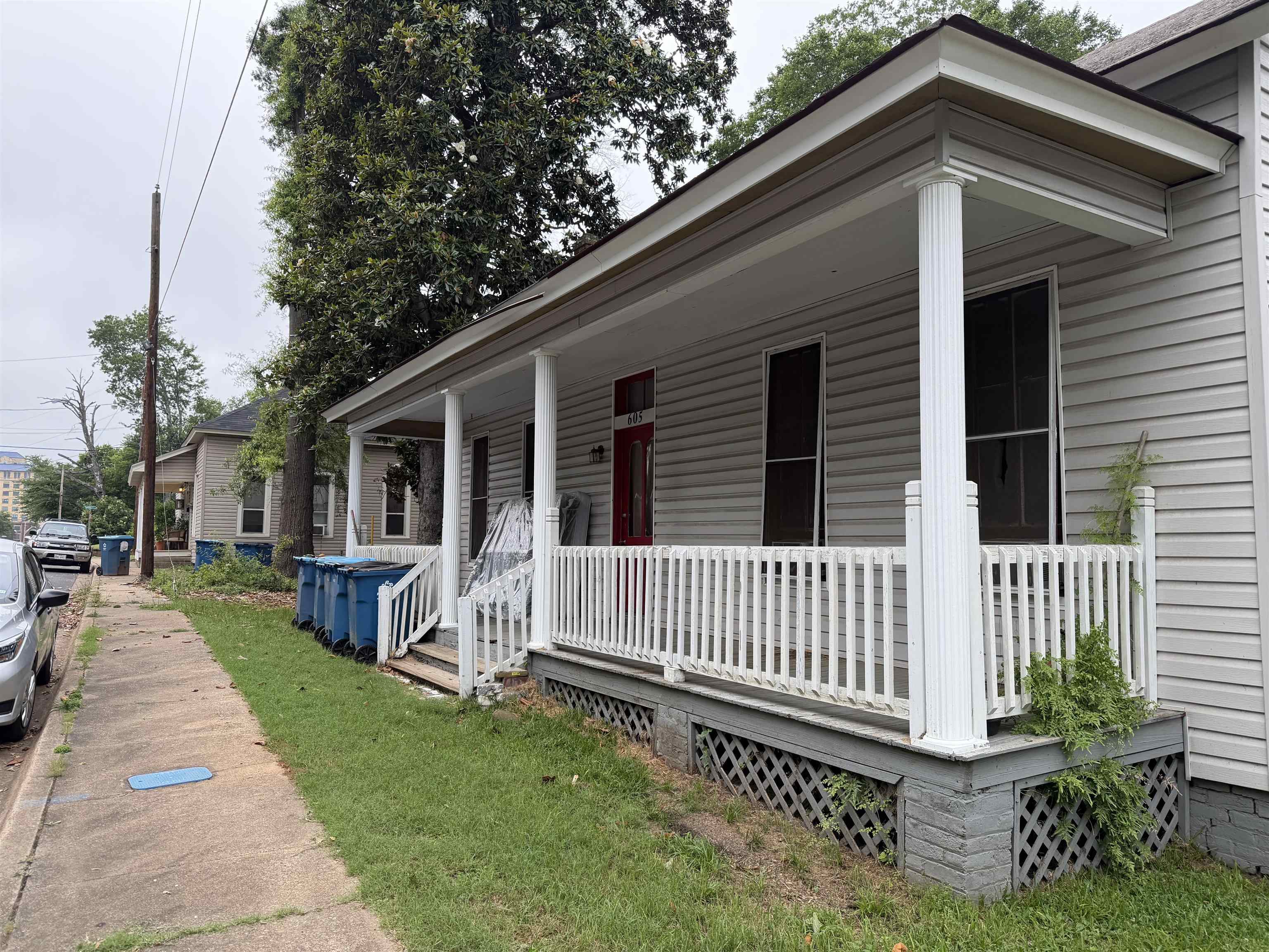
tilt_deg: +5.8
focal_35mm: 24
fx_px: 880
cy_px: 476
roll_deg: -1.9
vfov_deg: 56.8
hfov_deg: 71.6
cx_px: 634
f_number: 1.78
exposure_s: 1/671
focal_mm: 6.76
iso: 100
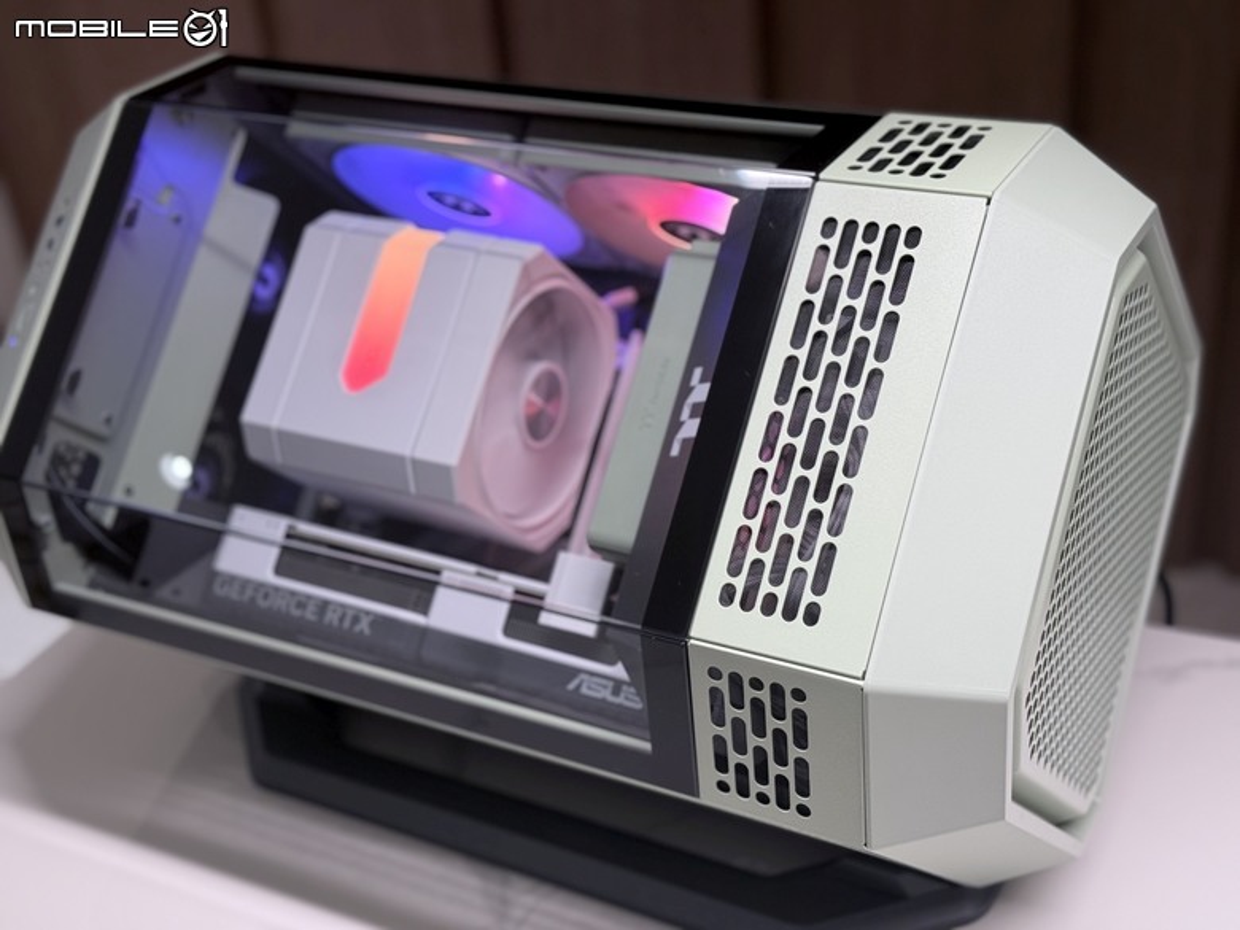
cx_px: 620
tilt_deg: -30.6
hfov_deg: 39.7
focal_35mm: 48
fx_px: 1719
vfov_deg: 30.3
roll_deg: +5.7
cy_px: 465
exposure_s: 1/60
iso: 160
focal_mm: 6.76
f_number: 1.78
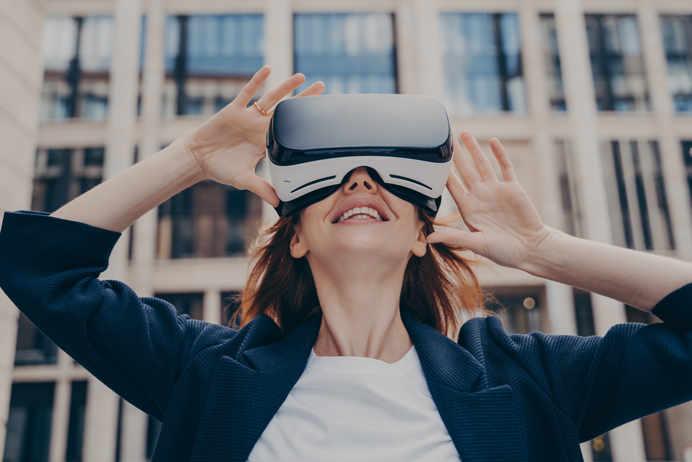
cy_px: 231
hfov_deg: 51.9
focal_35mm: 37
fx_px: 711
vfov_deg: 35.9
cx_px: 346
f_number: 2.8
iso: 250
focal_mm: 37
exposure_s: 1/640
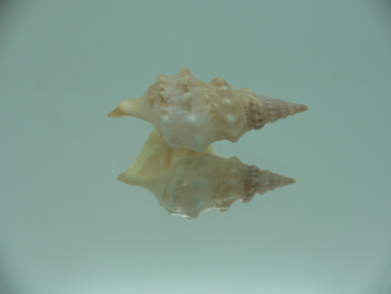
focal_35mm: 35
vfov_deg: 40.7
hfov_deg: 52.6
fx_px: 395
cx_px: 196
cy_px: 147
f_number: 2.8
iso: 80
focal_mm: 4.6
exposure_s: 1/80
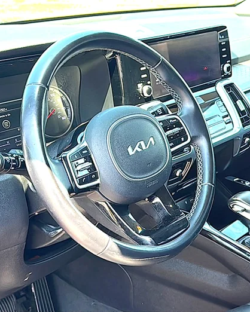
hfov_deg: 29.4
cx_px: 173
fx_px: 471
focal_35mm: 51
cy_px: 156
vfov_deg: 36.6
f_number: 1.78
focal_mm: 6.86
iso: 125
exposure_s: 1/219
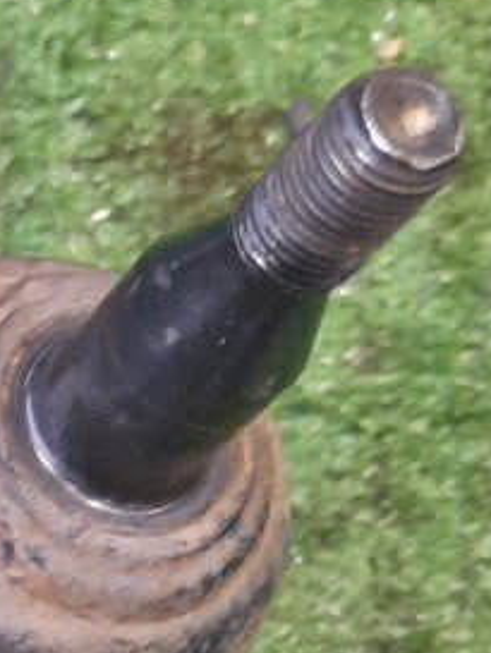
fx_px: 2494
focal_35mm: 132
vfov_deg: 14.3
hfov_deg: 10.2
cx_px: -570
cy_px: 844
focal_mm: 4.6
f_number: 2
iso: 314
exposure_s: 1/25
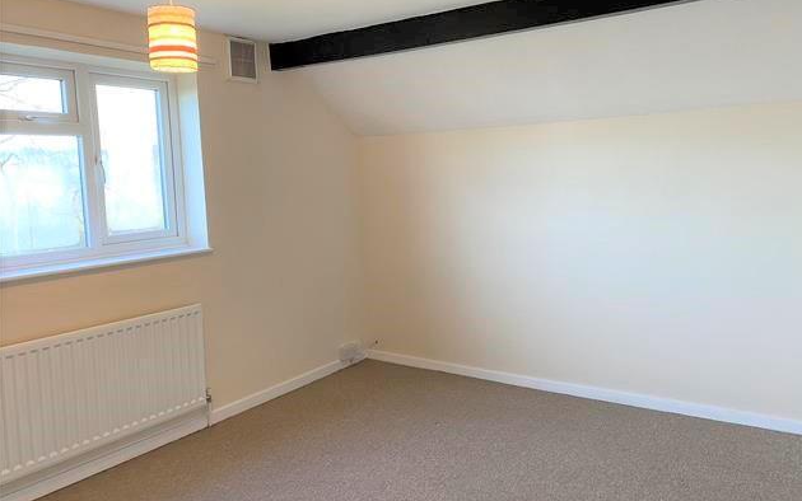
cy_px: 237
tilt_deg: -5.7
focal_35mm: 28
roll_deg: +1.6
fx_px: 612
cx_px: 405
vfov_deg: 44.5
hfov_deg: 66.5
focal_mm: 4.25
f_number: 1.8
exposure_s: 1/50
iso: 80
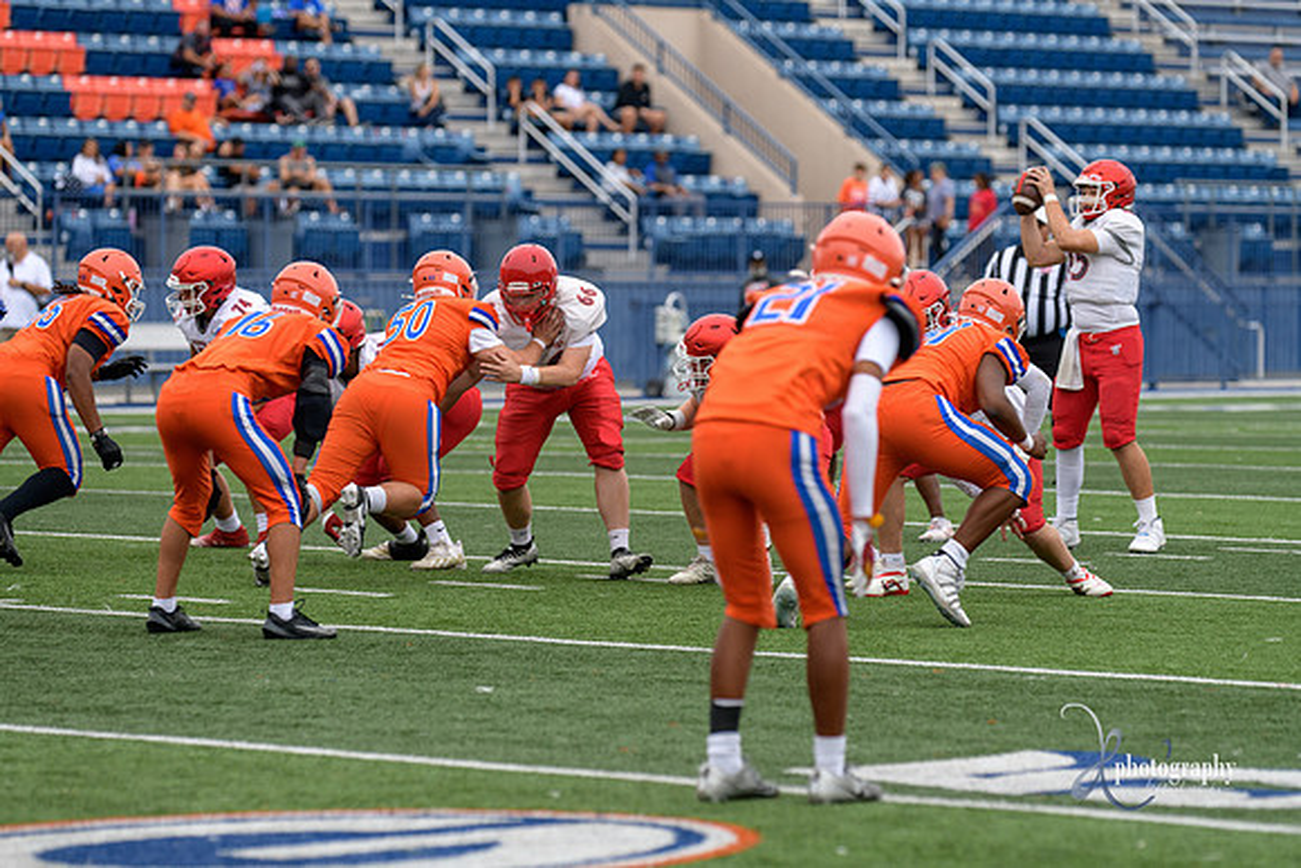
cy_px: 434
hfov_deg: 10.5
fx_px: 7048
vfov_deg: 7.0
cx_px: 650
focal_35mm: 195
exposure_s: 1/1000
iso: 450
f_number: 3.5
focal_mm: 195
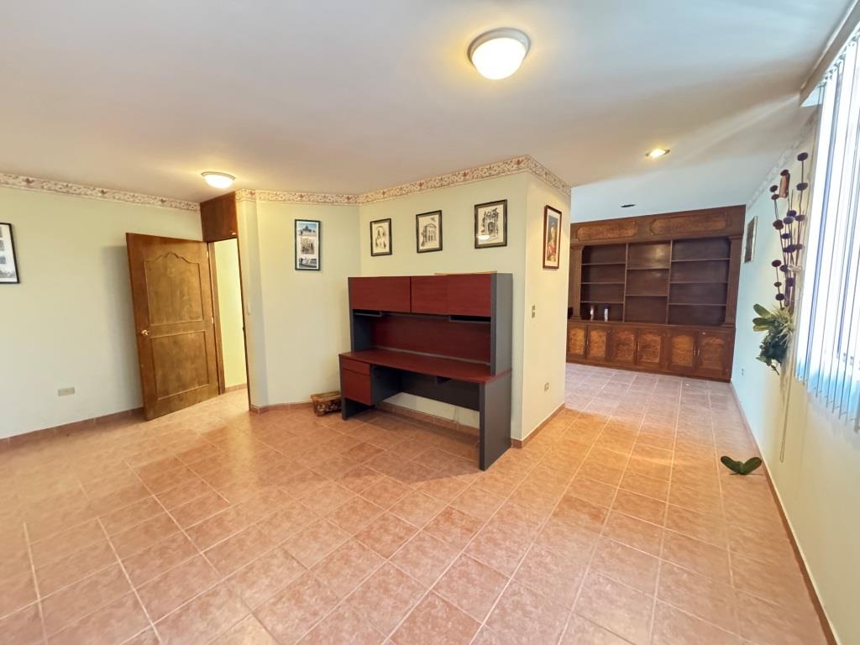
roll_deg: +0.3
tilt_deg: -4.4
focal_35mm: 14
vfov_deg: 85.7
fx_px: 348
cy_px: 322
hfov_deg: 102.1
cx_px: 430
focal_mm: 2.22
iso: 1600
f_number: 2.2
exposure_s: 1/40
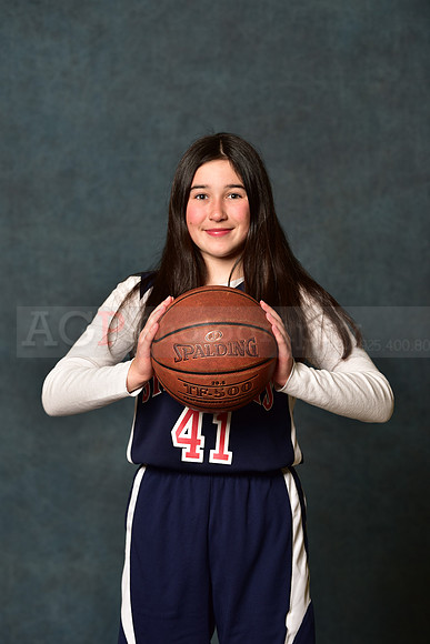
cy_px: 322
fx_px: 2417
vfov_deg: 15.2
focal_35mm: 135
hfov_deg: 10.2
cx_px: 215
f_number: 4.5
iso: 200
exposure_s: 1/200
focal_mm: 135
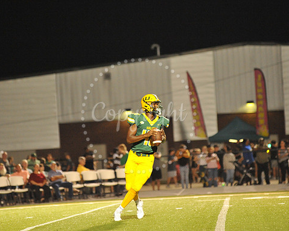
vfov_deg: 6.8
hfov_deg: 8.5
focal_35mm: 227
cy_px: 115
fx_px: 1941
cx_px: 139
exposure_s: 1/320
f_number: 4
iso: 6400
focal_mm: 200
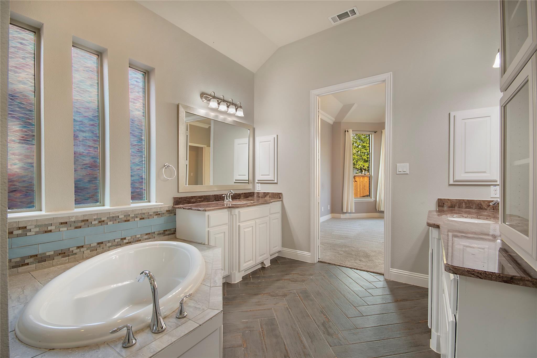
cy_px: 179
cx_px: 268
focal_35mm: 15
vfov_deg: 77.3
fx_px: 224
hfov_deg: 100.4
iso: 100
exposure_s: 1/15
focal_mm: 10
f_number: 8
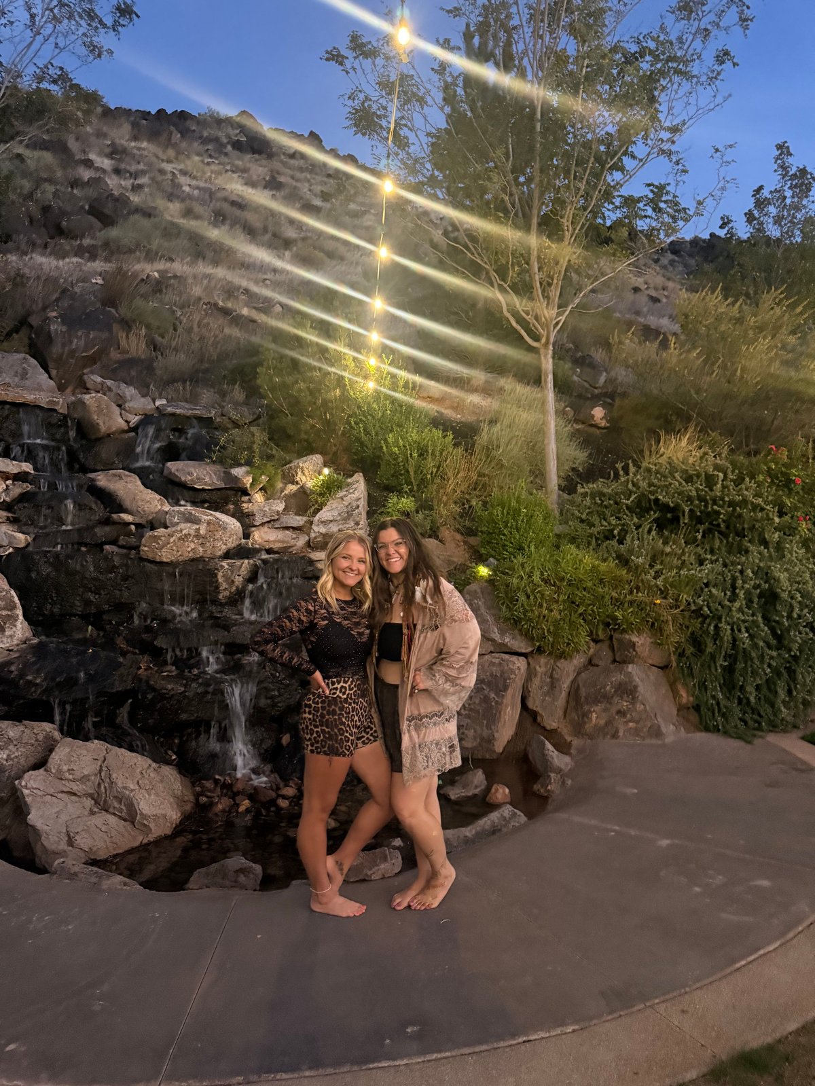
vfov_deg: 71.6
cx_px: 408
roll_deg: +0.9
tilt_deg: +0.2
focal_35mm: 24
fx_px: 753
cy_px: 543
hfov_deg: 56.8
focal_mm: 6.76
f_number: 1.78
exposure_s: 1/30
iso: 1250
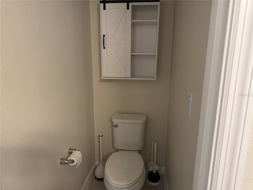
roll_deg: +0.0
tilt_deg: -12.2
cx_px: 126
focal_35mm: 24
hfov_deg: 71.6
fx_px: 175
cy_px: 95
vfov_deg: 56.8
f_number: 1.78
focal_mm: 6.76
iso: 200
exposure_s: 1/60
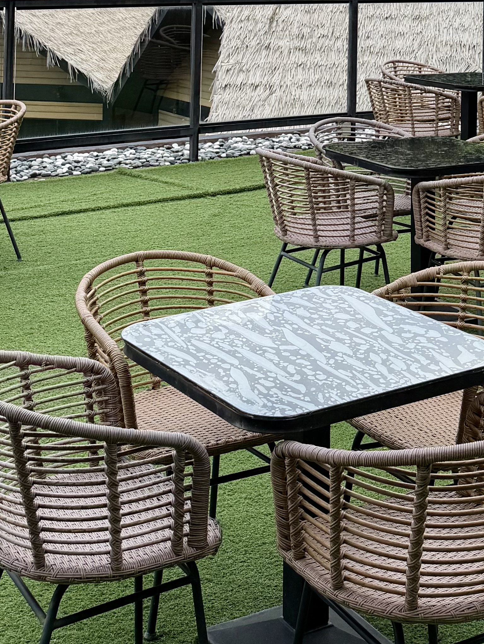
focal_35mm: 67
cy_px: -105
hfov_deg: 21.9
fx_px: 1249
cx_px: 292
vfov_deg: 26.2
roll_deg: -1.2
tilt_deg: +1.2
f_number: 1.78
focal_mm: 6.76
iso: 80
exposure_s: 1/3759
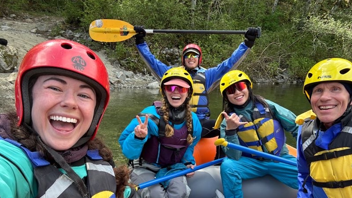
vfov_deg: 43.6
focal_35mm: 26
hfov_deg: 71.9
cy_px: 136
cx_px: 182
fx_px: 243
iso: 25
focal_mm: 2.69
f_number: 1.9
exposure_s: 1/196
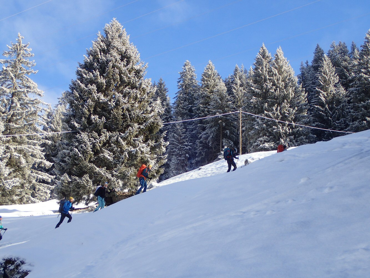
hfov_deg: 33.8
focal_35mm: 57
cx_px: 185
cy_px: 139
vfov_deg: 25.7
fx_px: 609
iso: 100
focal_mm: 10.29
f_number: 5
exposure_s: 1/320
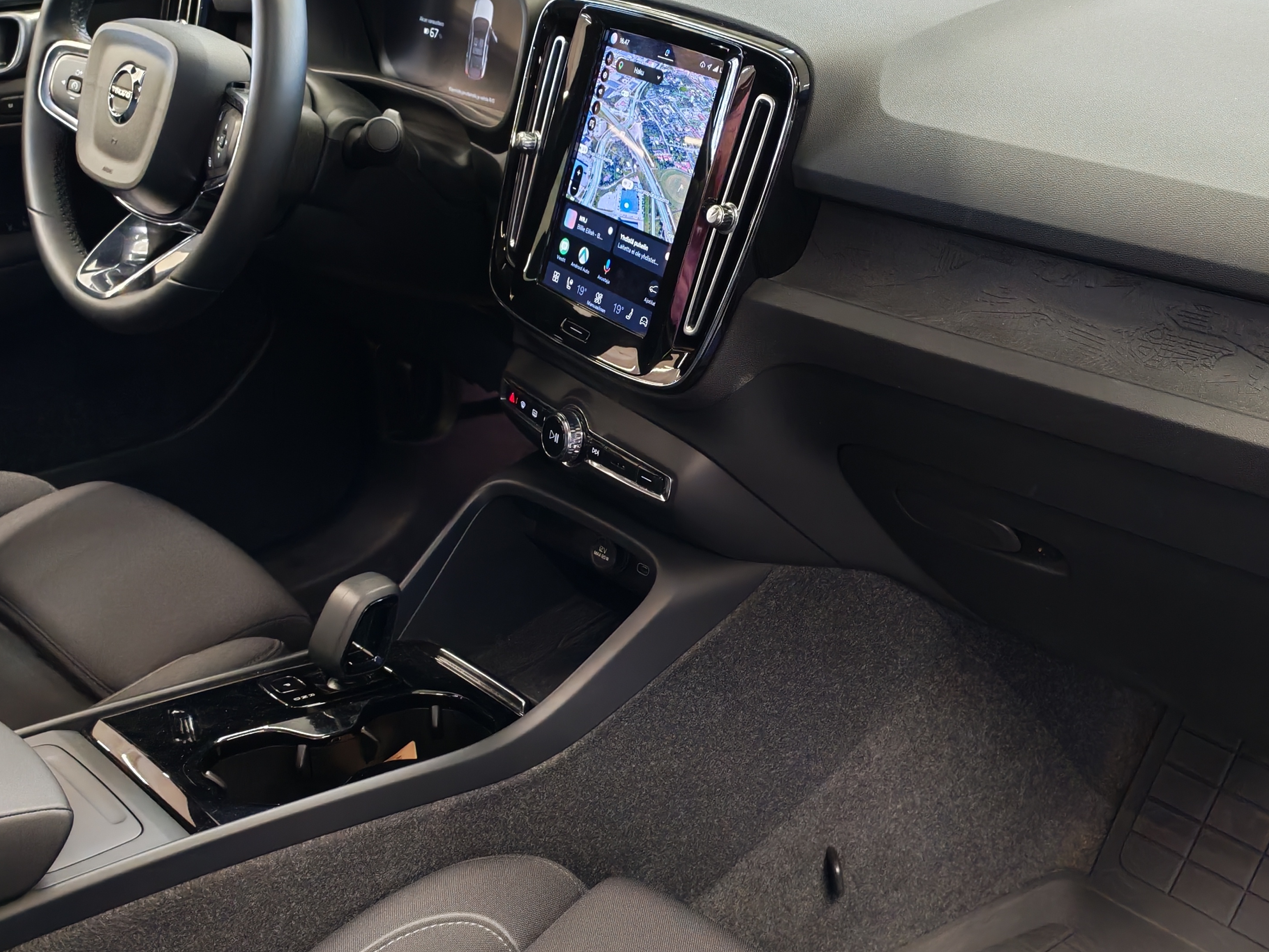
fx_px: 1686
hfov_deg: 41.2
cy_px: 512
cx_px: 665
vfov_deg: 31.5
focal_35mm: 46
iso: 997
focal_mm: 6.12
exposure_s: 1/50
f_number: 1.9
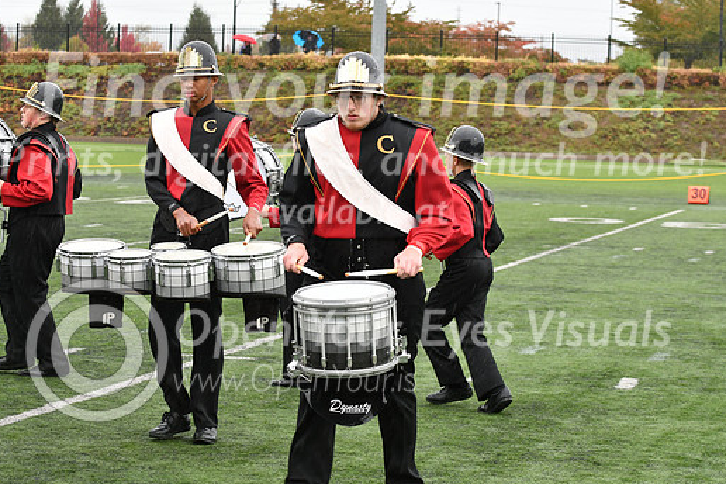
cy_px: 234
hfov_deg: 16.2
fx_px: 2552
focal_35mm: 127
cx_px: 353
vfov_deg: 10.8
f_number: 5
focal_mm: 75
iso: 640
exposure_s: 1/200
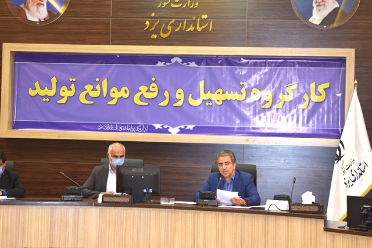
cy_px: 124
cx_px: 186
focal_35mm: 82
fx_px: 853
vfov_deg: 16.6
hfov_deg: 24.6
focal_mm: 55
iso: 1000
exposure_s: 1/60
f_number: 5.6
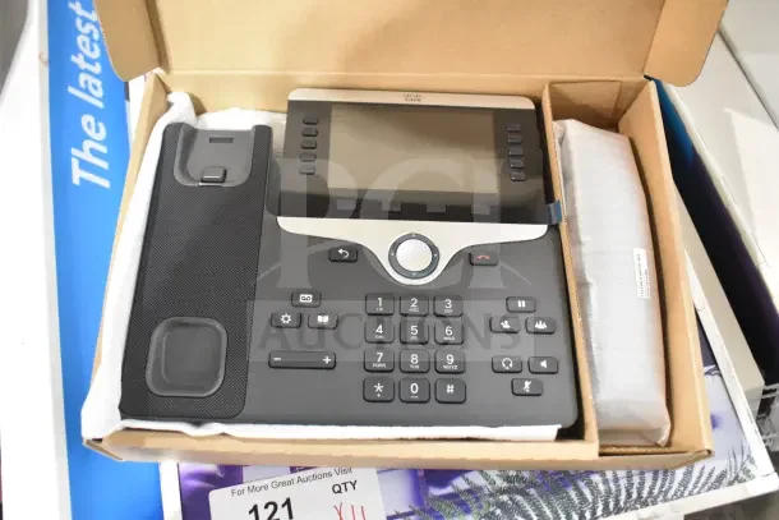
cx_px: 390
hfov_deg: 57.2
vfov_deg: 40.0
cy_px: 260
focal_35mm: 33
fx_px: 714
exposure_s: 1/100
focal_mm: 22
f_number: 4.5
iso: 6400
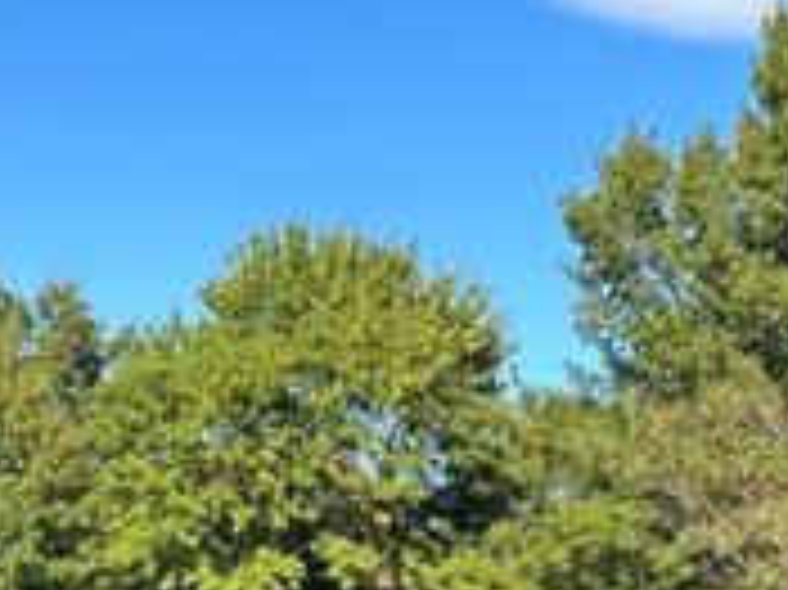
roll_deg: -5.1
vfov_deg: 12.9
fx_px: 2502
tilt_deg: -2.7
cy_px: 838
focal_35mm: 110
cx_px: 455
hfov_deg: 17.9
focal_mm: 6.86
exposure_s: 1/2252
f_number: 1.78
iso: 80
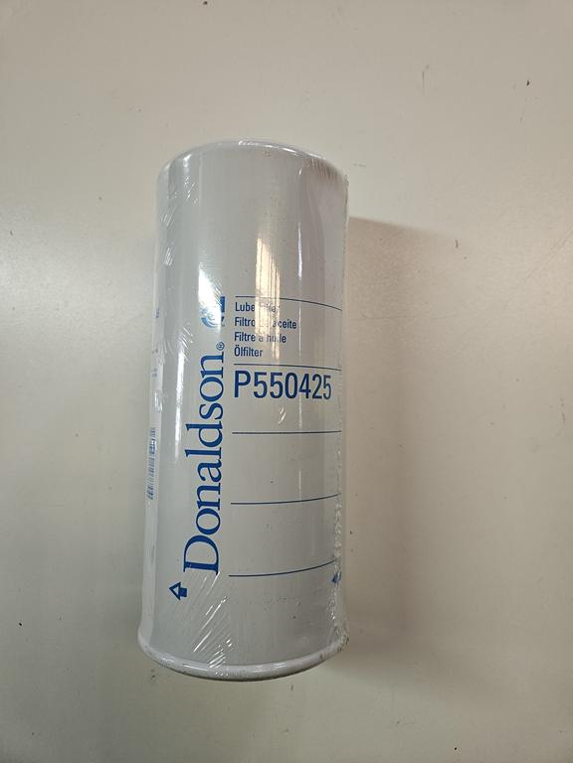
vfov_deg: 73.9
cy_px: 382
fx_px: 508
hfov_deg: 58.9
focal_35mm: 23
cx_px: 286
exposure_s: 1/100
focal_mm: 5.4
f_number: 1.8
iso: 160
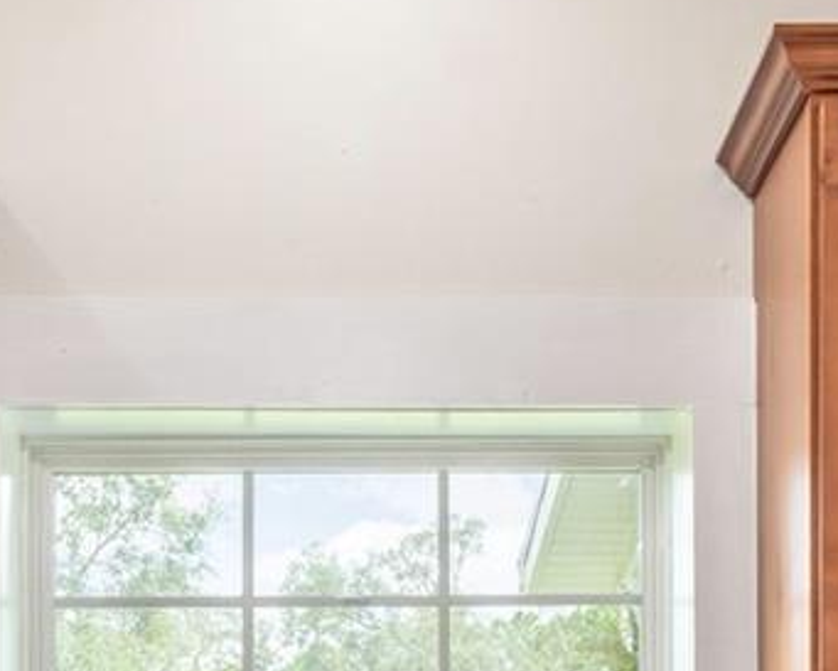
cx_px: 342
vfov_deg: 20.7
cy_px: 919
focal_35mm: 66
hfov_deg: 28.7
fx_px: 1637
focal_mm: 10
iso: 250
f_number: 9
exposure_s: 1/6
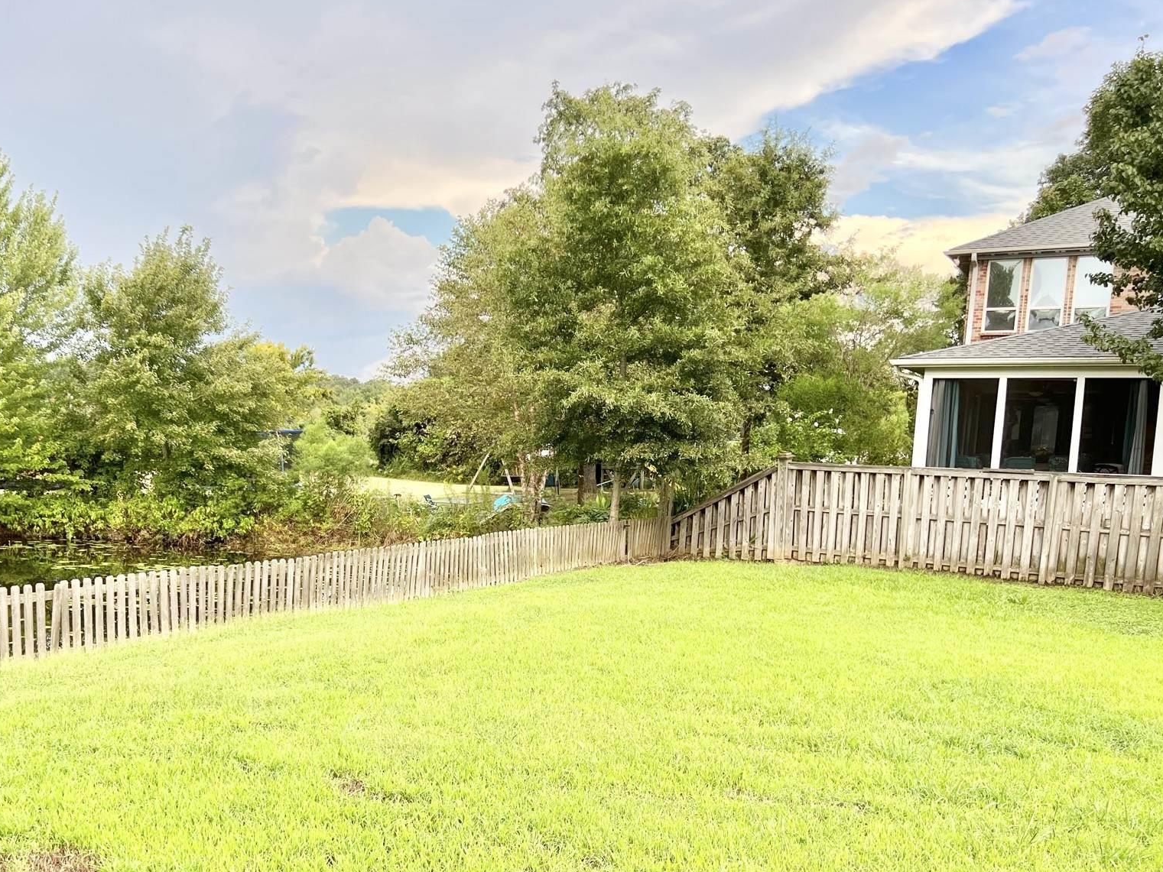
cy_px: 580
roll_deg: -1.8
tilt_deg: -8.0
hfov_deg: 51.9
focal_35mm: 35
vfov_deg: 40.2
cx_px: 419
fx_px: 1176
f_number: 1.5
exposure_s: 1/581
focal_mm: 5.7
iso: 50
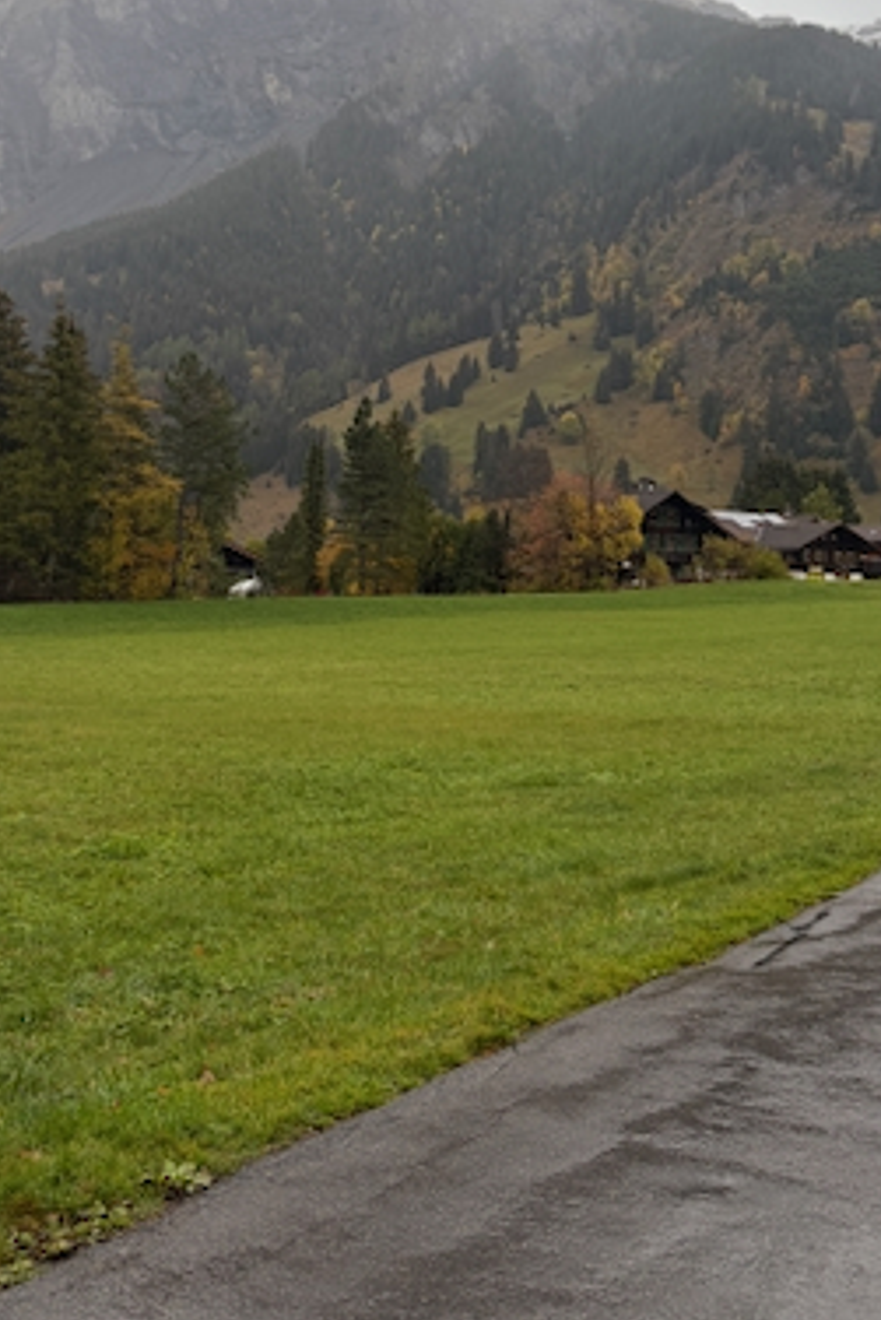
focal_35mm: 46
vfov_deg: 42.0
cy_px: 411
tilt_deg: +5.9
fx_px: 1687
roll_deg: -1.1
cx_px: 365
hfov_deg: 29.2
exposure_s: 1/447
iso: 50
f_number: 1.6
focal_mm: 5.96
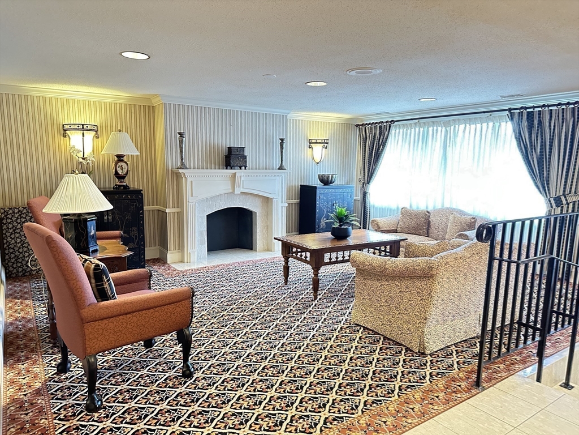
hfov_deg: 71.6
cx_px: 290
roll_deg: -0.5
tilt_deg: -7.7
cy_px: 218
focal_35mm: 24
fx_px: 401
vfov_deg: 56.8
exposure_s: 1/30
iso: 1000
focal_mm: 6.86
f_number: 1.78
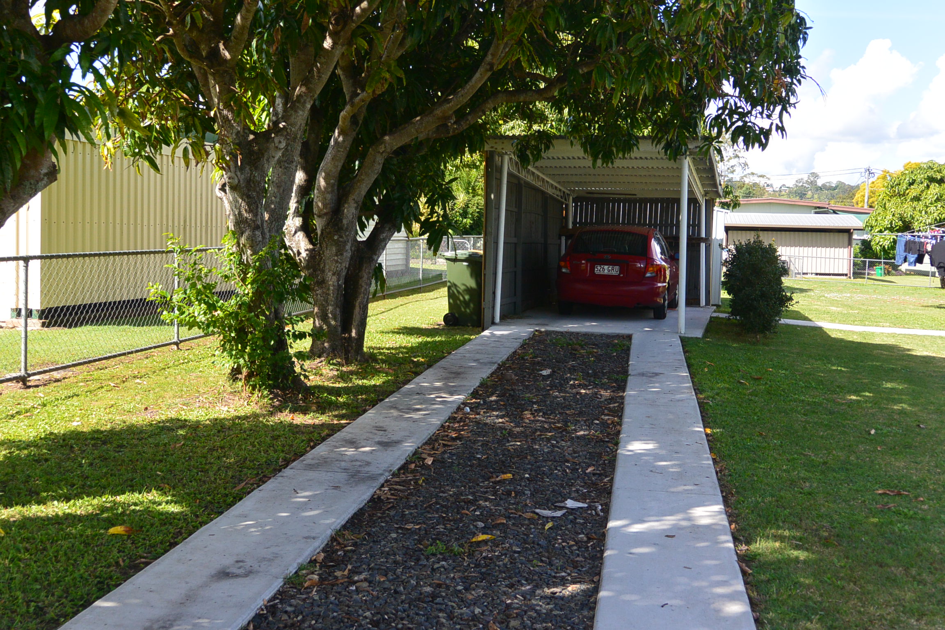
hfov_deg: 43.6
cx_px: 472
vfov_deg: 29.9
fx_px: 1181
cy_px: 315
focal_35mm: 45
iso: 160
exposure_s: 1/500
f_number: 4.5
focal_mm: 16.9
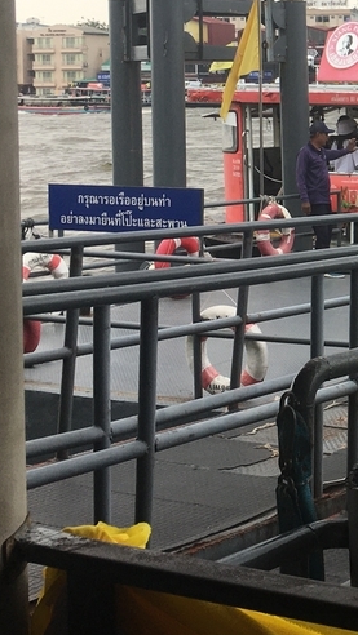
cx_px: 624
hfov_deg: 14.1
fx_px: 1299
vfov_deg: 27.1
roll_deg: -0.3
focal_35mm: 77
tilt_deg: -3.4
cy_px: 154
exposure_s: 1/793
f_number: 2.2
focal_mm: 4.15
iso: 25
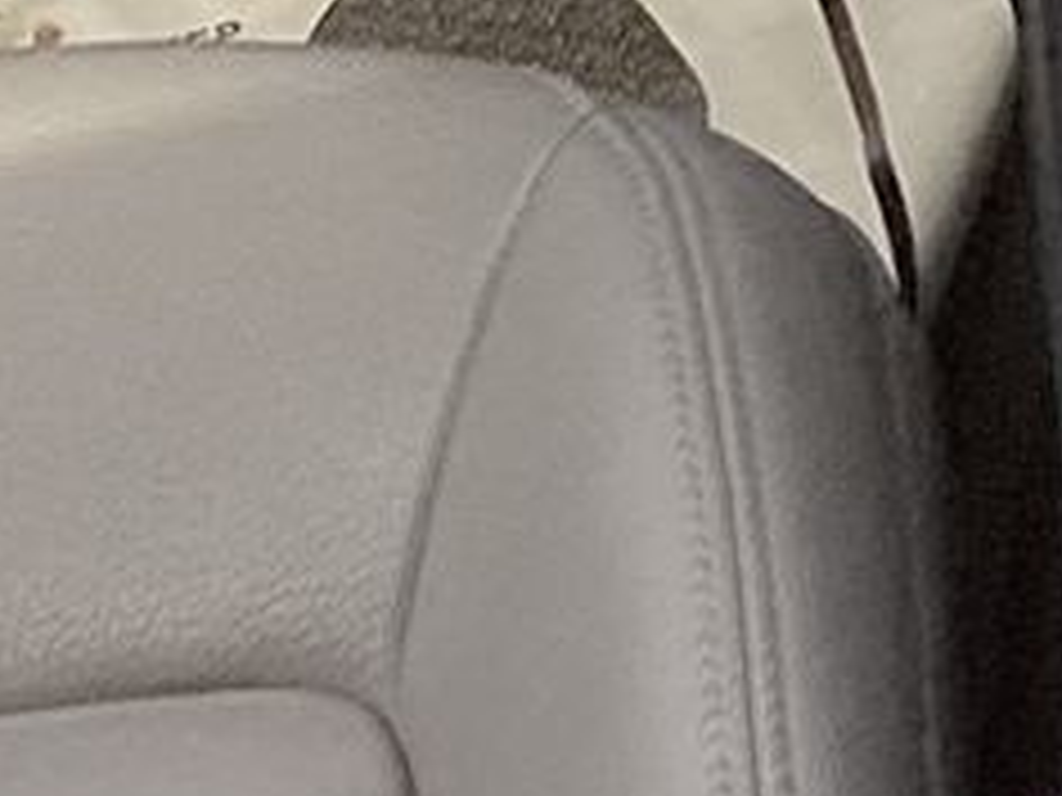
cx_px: 3546
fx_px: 6443
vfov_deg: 6.5
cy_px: -1552
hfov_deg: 7.7
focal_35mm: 210
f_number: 2.4
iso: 25
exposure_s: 1/120
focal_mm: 3.3
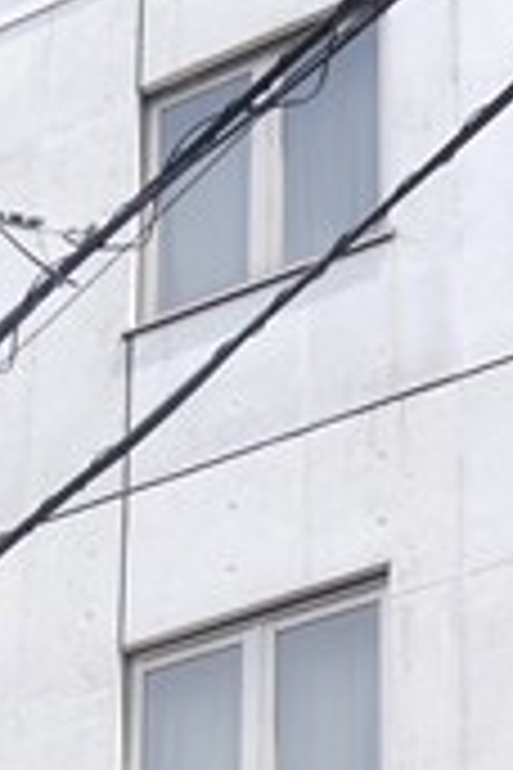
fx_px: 2928
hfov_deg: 10.0
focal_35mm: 137
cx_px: 176
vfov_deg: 13.6
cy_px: 1337
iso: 160
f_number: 6.3
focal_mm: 11
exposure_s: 1/250
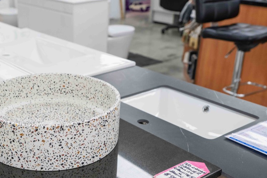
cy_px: 109
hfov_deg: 40.2
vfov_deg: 28.6
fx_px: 349
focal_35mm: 47
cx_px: 53
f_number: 3.5
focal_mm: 29
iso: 1000
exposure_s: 1/250
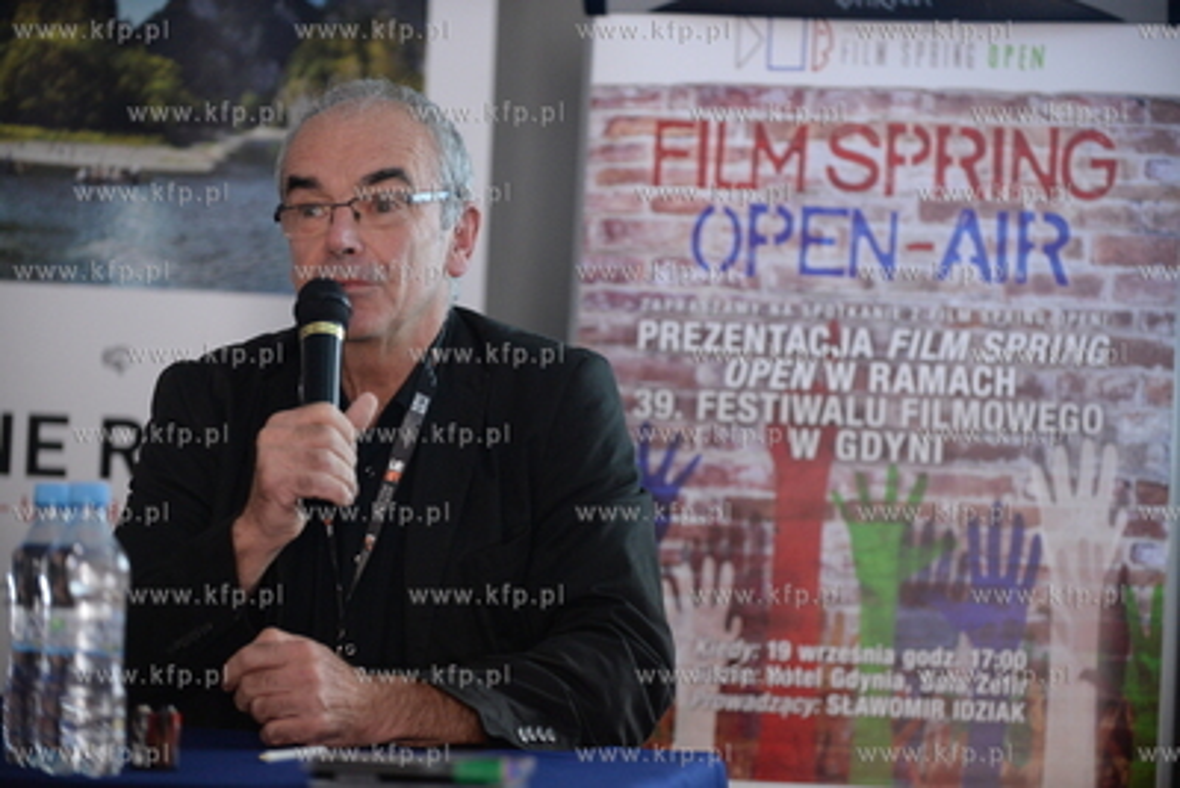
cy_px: 394
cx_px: 590
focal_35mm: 110
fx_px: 3607
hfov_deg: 18.6
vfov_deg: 12.5
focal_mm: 110
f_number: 2.8
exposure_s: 1/50
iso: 3200
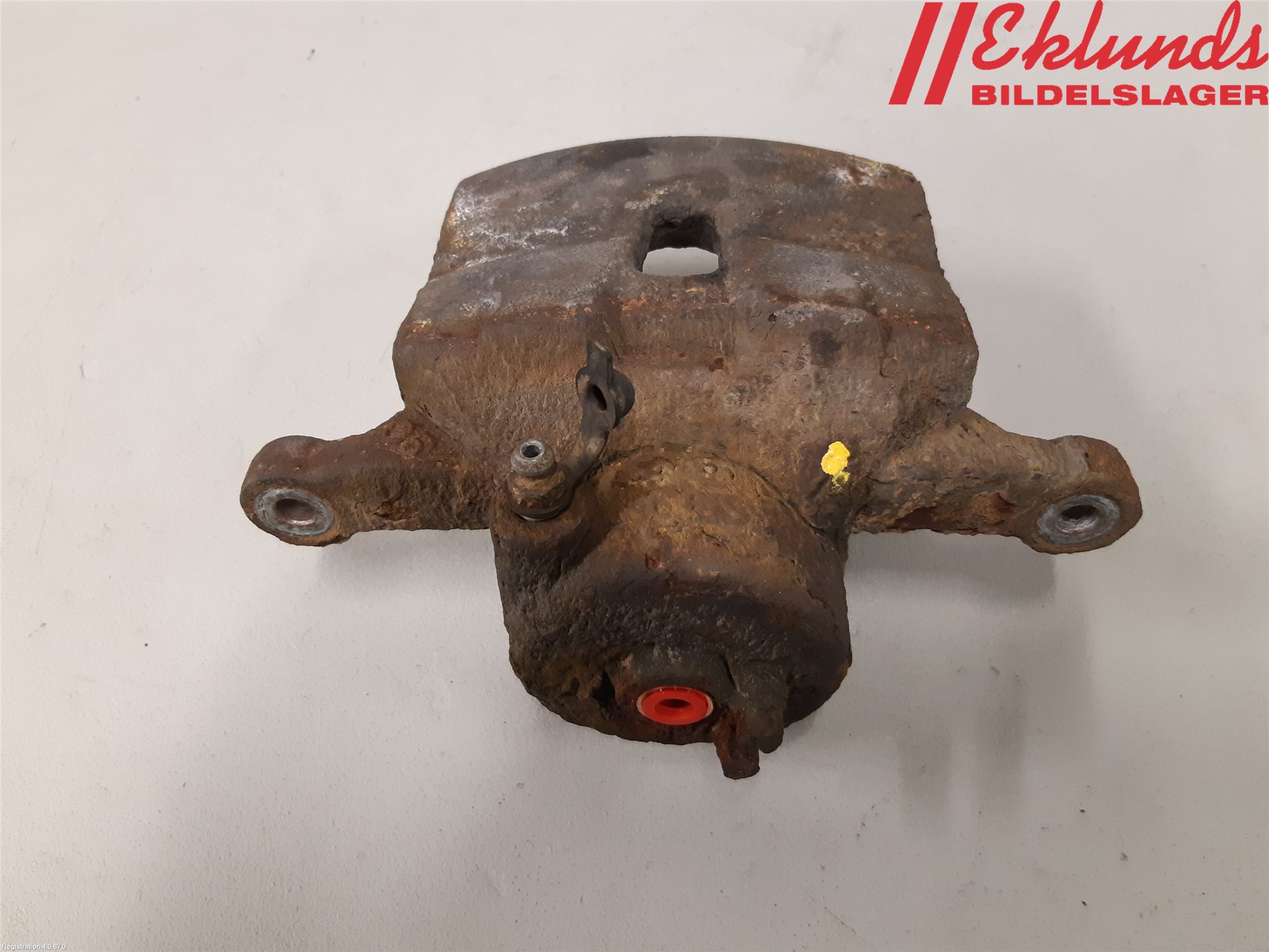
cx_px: 634
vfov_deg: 53.1
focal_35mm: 26
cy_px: 476
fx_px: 953
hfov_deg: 67.3
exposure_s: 1/50
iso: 200
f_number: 1.7
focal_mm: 3.93
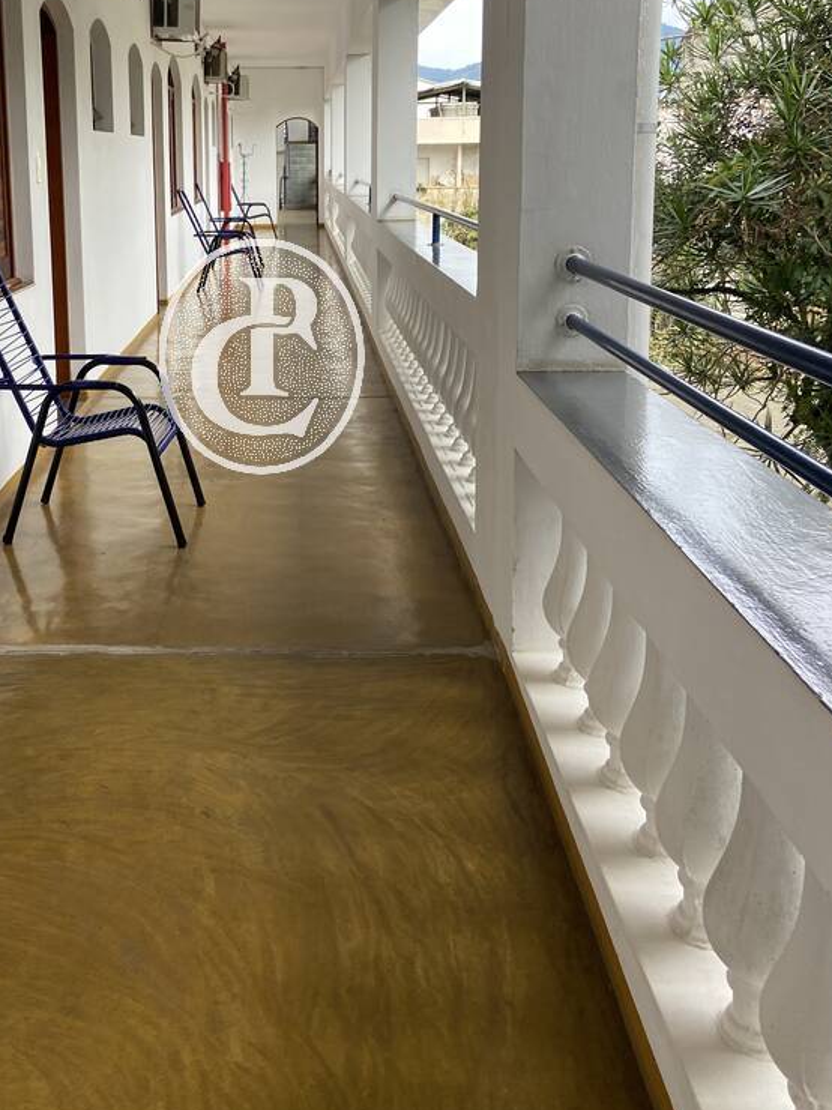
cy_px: 356
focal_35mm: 38
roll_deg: -1.8
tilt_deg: -7.2
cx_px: 260
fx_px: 1218
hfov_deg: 37.2
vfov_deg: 48.0
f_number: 1.8
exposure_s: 1/194
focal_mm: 4.25
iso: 32
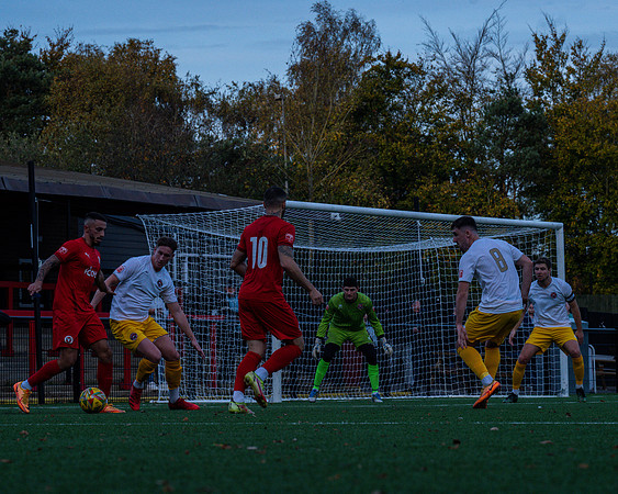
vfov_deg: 9.3
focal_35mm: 166
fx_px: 3029
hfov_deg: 11.6
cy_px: 243
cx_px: 333
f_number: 8
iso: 800
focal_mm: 135
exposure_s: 1/2000
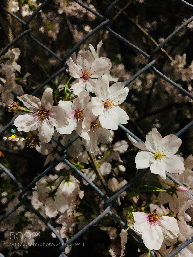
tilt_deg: +5.4
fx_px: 208
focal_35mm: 28
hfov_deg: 49.7
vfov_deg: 63.4
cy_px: 128
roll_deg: -1.0
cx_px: 96
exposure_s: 1/4
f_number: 1.8
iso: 100
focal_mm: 3.99
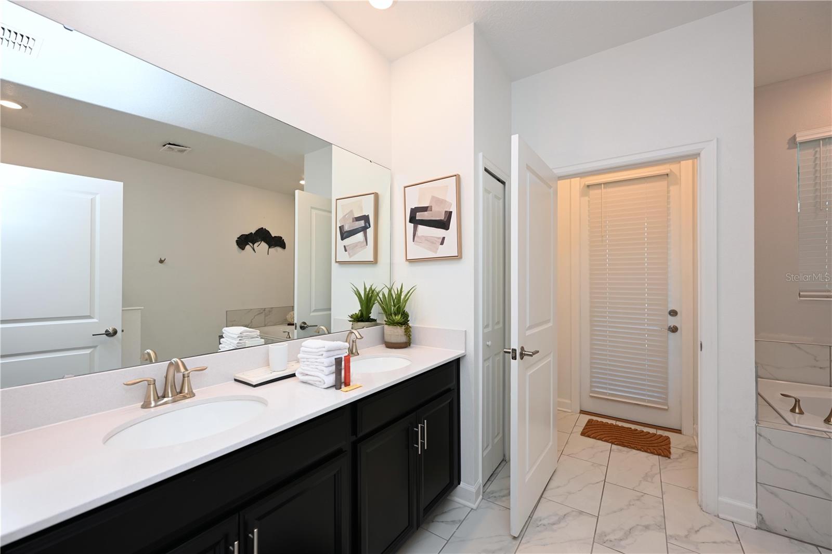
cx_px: 416
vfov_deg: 81.2
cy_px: 277
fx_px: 323
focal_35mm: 14
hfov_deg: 104.3
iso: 200
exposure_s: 1/60
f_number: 4
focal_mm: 14
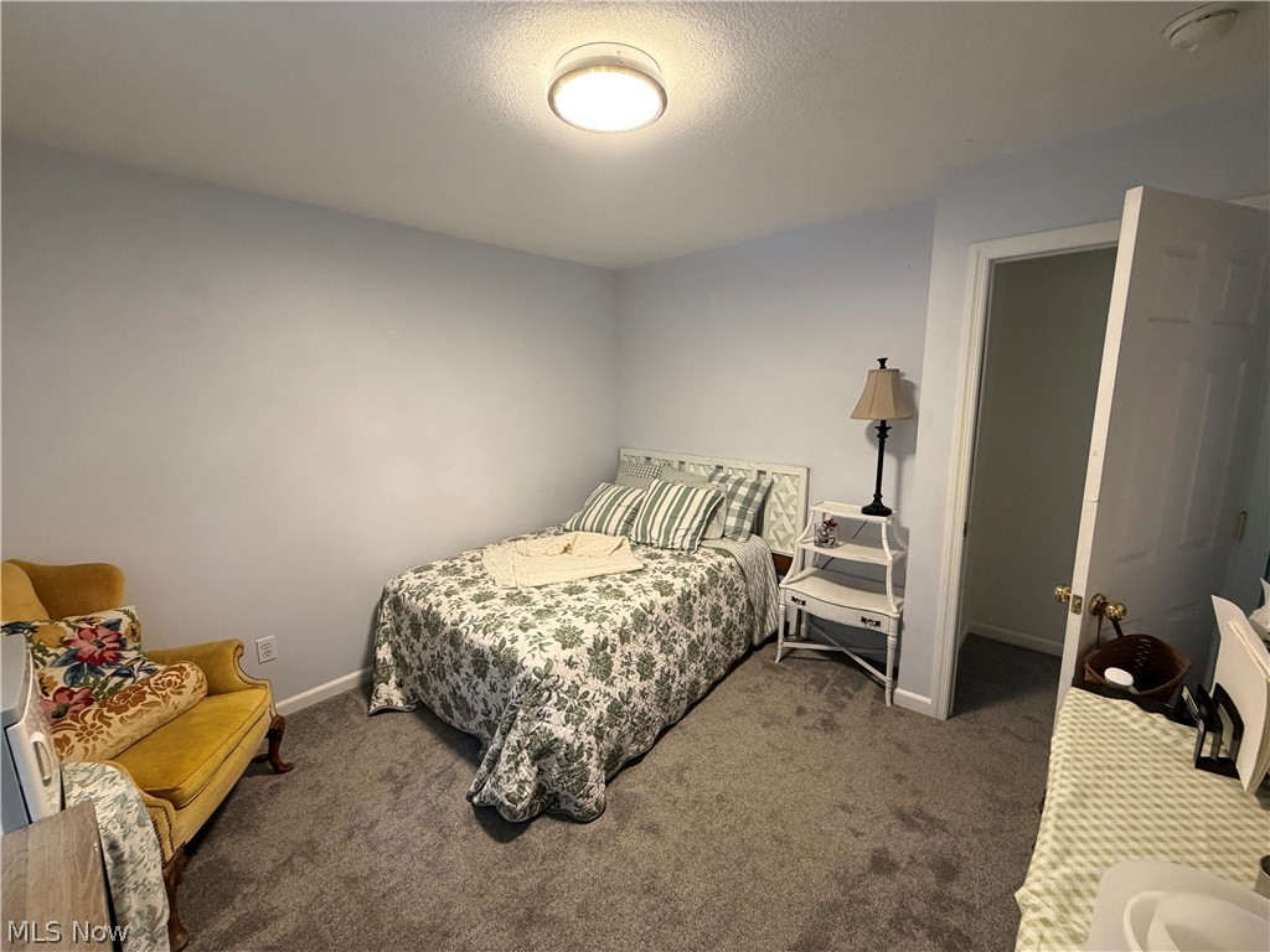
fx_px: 514
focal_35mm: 14
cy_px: 476
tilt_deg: -9.6
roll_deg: +1.1
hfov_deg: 102.1
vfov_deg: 85.7
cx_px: 635
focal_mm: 2.22
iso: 320
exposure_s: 1/60
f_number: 2.2
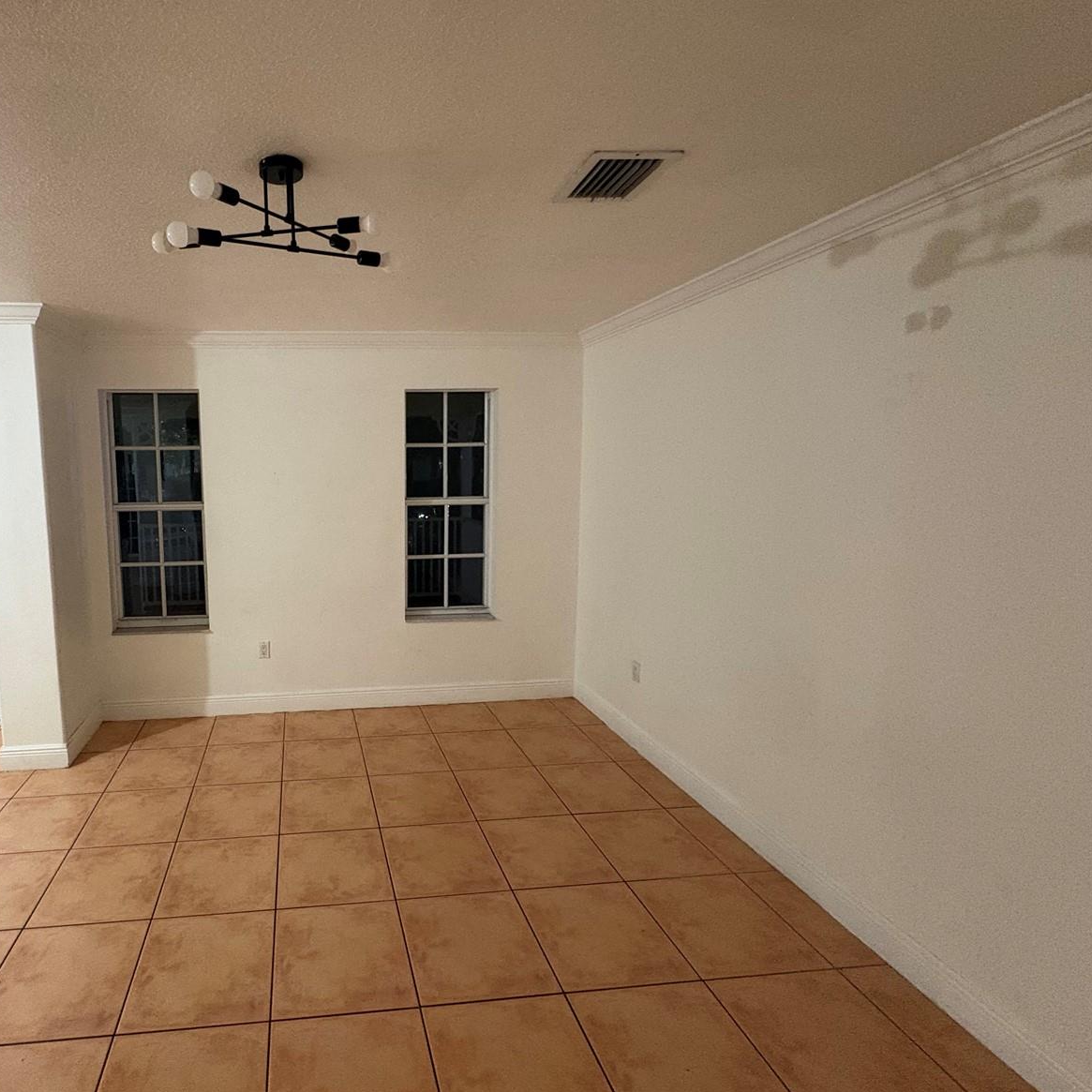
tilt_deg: -6.5
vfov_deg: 84.0
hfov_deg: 80.6
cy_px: 532
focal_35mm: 17
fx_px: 607
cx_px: 347
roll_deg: +1.1
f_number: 2.2
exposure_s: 1/60
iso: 640
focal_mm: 2.22
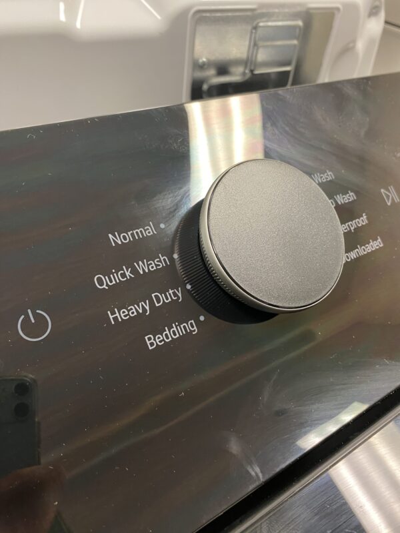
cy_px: 266
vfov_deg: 67.3
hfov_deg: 53.1
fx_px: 401
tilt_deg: -42.6
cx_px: 200
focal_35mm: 26
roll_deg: -8.6
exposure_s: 1/43
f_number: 1.8
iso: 250
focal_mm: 4.25
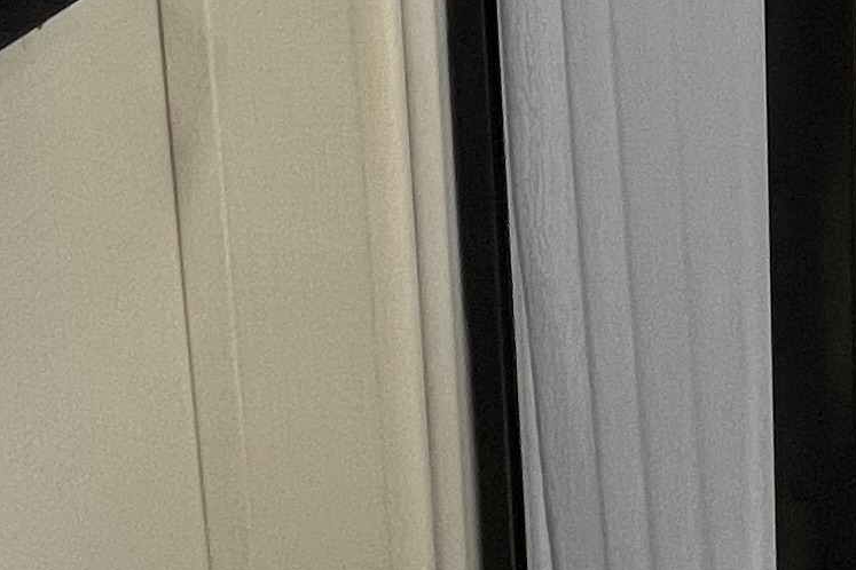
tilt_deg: -7.8
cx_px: 1337
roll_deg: -0.3
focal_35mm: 73
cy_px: -532
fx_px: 1736
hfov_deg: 22.1
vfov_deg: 15.4
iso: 160
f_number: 1.8
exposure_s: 1/99
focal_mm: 1.57
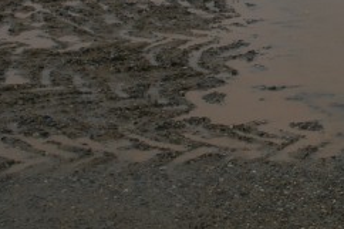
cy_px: -119
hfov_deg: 16.6
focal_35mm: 119
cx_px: 401
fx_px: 1136
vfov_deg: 11.0
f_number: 8
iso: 100
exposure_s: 1/80
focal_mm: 24
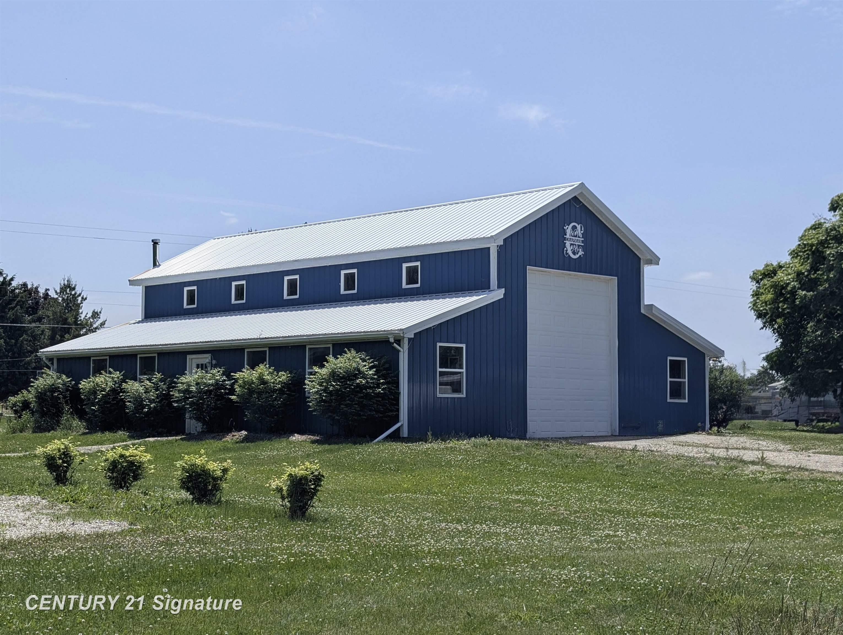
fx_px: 1195
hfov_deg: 38.9
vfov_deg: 29.7
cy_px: 318
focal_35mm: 49
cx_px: 422
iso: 23
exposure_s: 1/2160
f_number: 1.68
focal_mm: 6.9
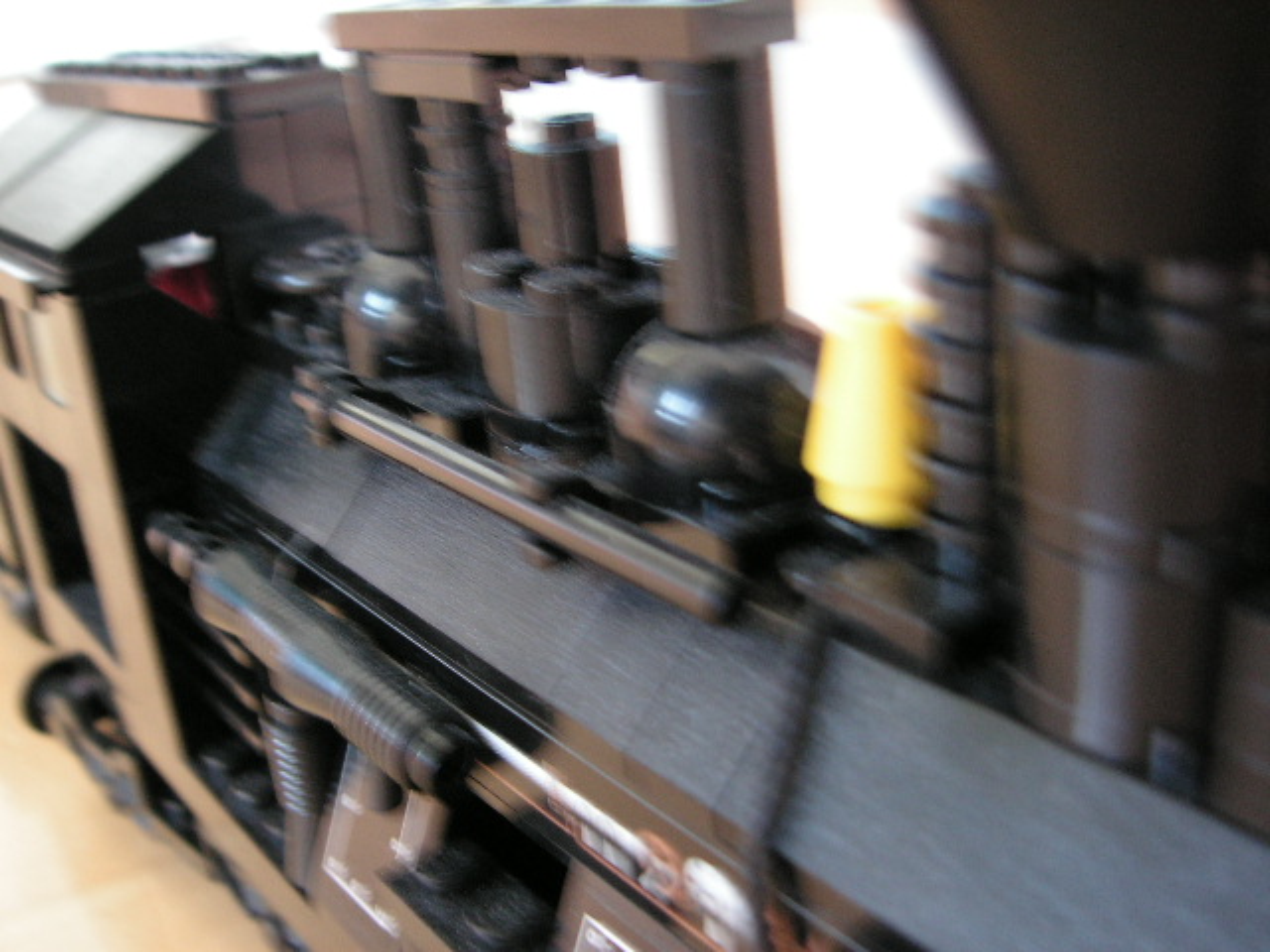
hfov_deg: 49.0
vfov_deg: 37.7
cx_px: 635
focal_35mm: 38
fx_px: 1394
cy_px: 476
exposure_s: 1/3
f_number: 3.3
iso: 100
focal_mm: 6.3
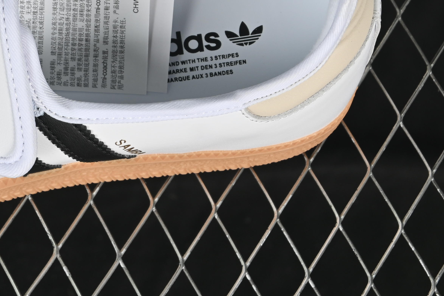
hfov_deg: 11.4
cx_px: -3
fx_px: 2195
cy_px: -38
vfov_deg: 7.7
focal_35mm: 178
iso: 125
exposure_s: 1/80
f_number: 7.1
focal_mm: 50
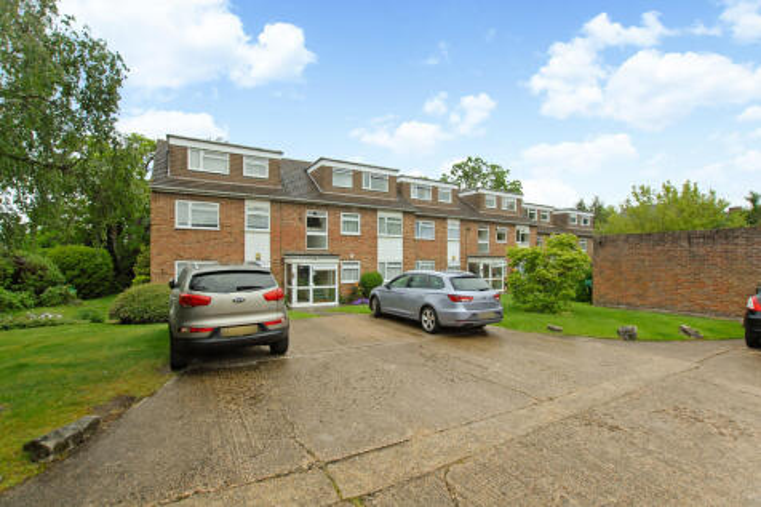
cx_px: 380
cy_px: 254
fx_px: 317
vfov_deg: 77.3
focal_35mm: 15
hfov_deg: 100.4
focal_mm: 10
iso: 250
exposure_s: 1/320
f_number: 5
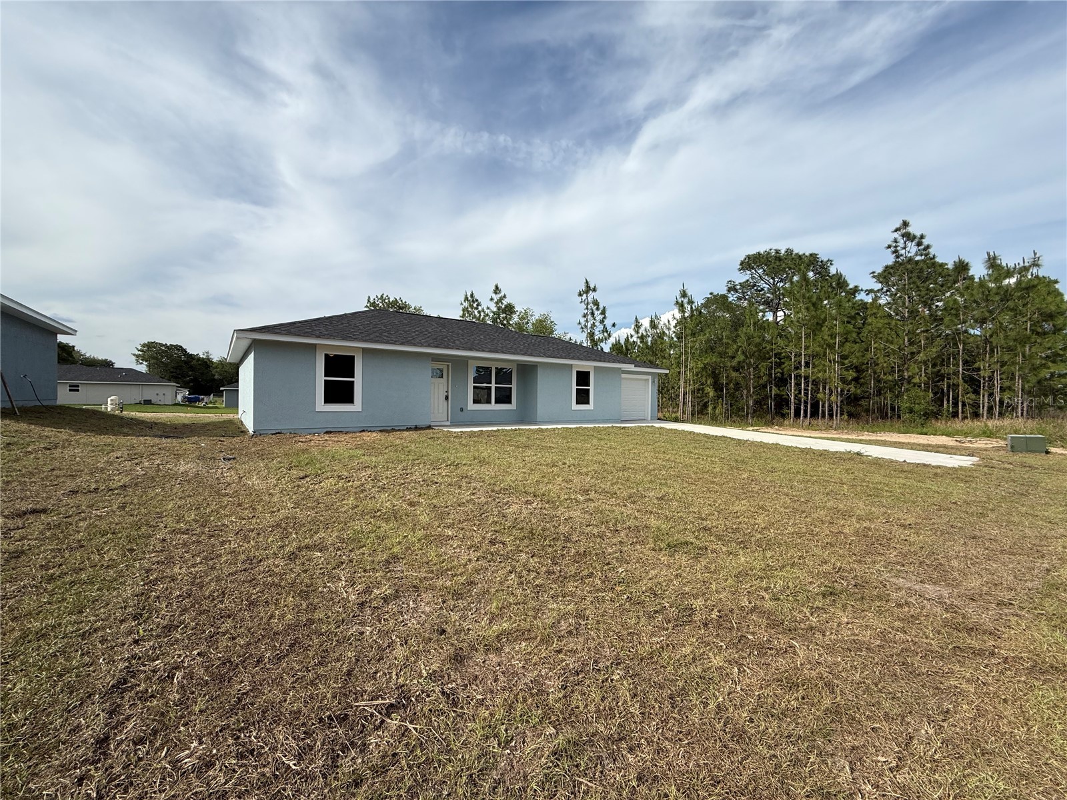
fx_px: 432
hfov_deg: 102.1
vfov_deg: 85.7
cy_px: 400
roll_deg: -0.3
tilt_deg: +0.4
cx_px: 534
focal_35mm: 14
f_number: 2.2
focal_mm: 2.22
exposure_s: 1/2024
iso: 50
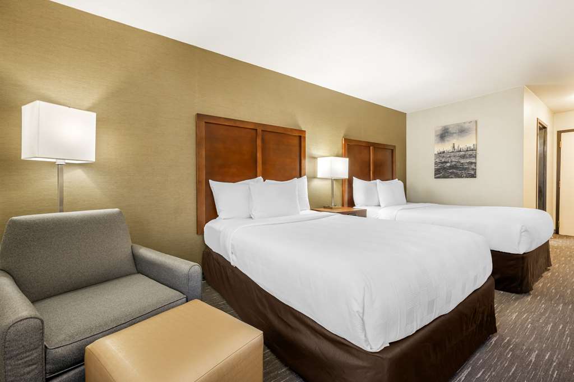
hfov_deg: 98.6
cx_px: 287
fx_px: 247
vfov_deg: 75.4
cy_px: 191
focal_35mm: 16
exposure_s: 1/10
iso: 200
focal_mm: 15.5
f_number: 10
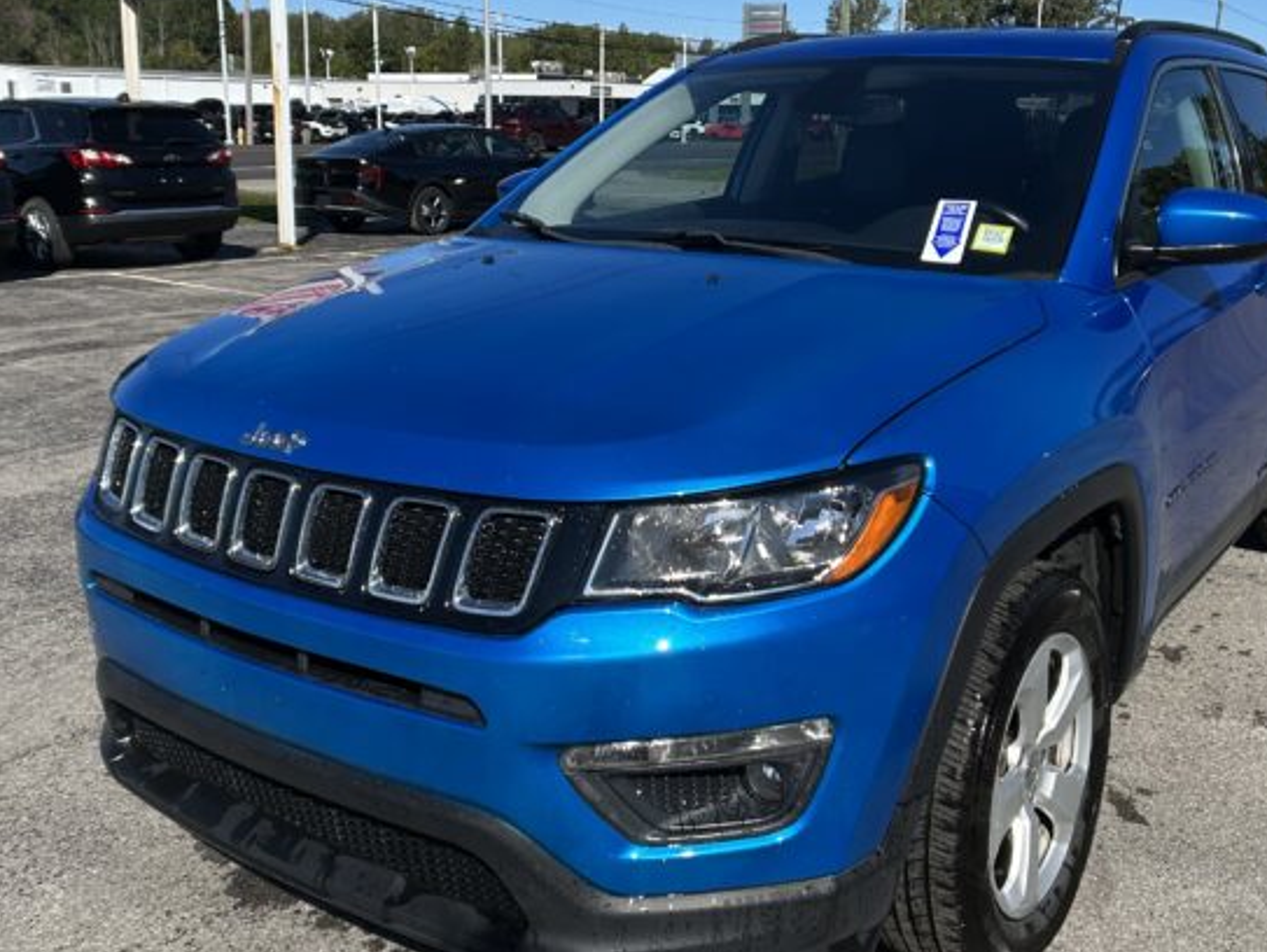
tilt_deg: -10.2
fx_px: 1795
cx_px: 705
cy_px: 355
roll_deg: -1.0
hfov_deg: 38.8
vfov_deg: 29.6
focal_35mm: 49
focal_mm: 5.7
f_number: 1.5
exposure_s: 1/3968
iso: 50
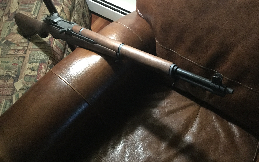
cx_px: 129
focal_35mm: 33
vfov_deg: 38.3
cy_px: 72
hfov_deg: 58.1
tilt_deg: -60.1
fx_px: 233
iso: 400
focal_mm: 3.3
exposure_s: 1/15
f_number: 2.4
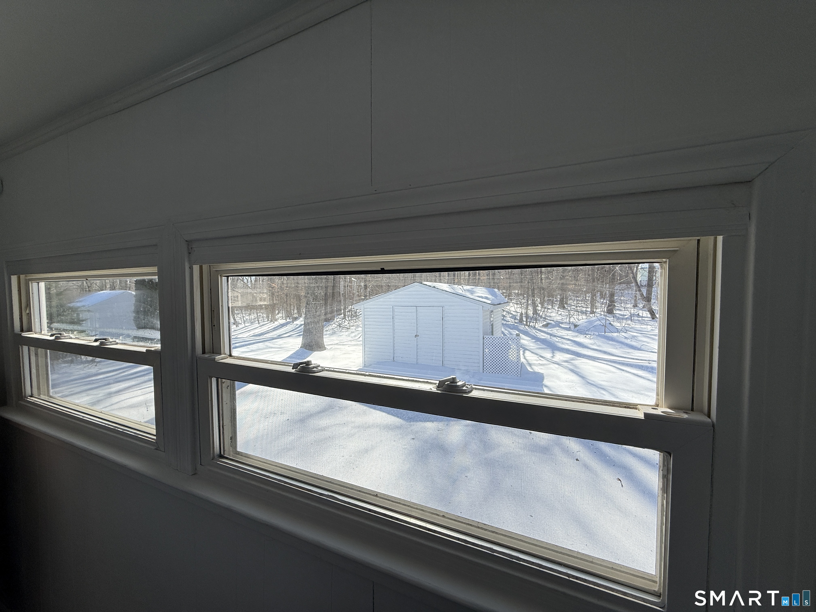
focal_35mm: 14
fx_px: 330
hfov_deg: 102.1
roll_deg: -0.1
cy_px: 306
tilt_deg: -1.5
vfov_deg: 85.7
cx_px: 408
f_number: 2.2
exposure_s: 1/1050
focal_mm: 2.22
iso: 50
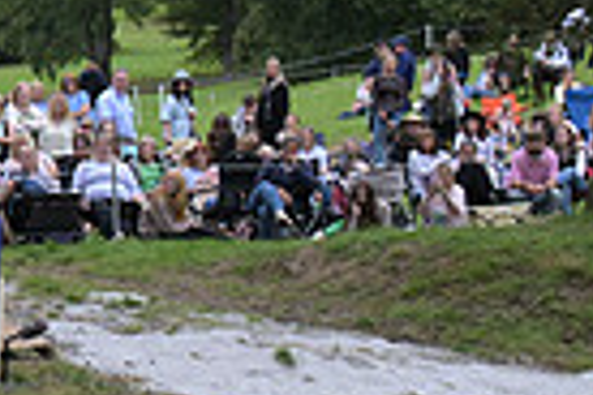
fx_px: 4859
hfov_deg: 6.8
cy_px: 530
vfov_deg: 4.6
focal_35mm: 295
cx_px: -572
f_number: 5.6
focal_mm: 70
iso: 900
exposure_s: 1/1250
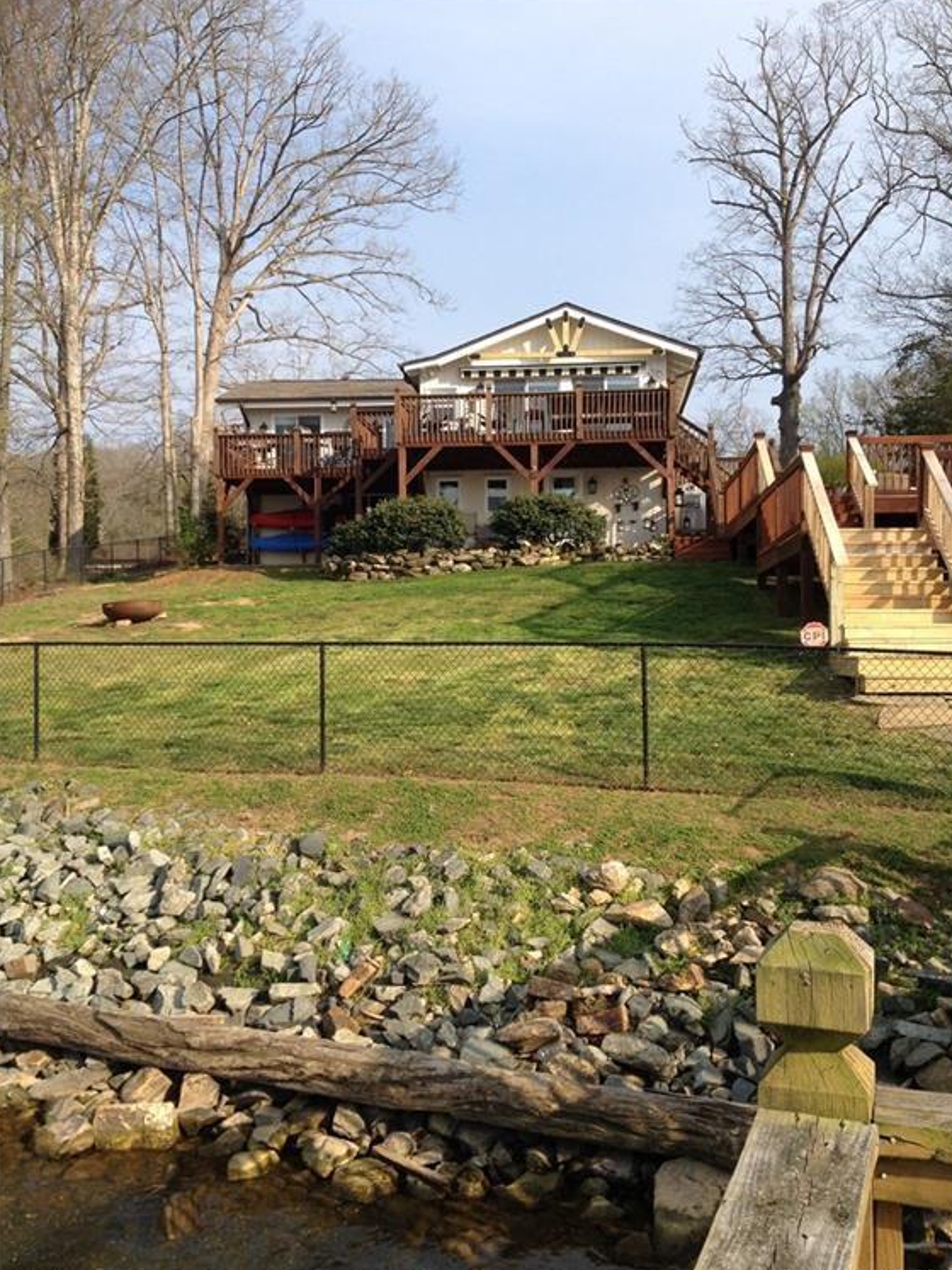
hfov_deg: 39.6
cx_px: 484
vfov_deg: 51.4
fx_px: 1320
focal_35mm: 36
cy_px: 643
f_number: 2.4
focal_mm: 4.28
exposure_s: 1/1082
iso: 50
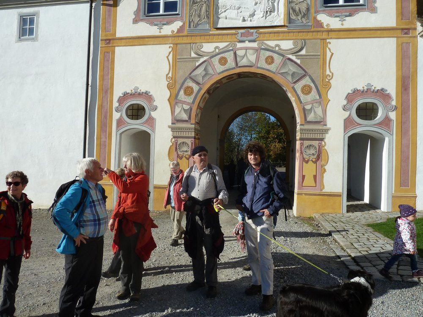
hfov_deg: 69.4
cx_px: 212
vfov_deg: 54.9
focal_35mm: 25
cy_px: 158
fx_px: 305
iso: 80
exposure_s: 1/400
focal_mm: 4.1
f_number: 5
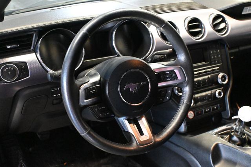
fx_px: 293
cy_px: 84
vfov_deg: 31.9
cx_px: 126
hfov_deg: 46.4
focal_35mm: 42
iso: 12800
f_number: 4.5
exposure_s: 1/50
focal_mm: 28
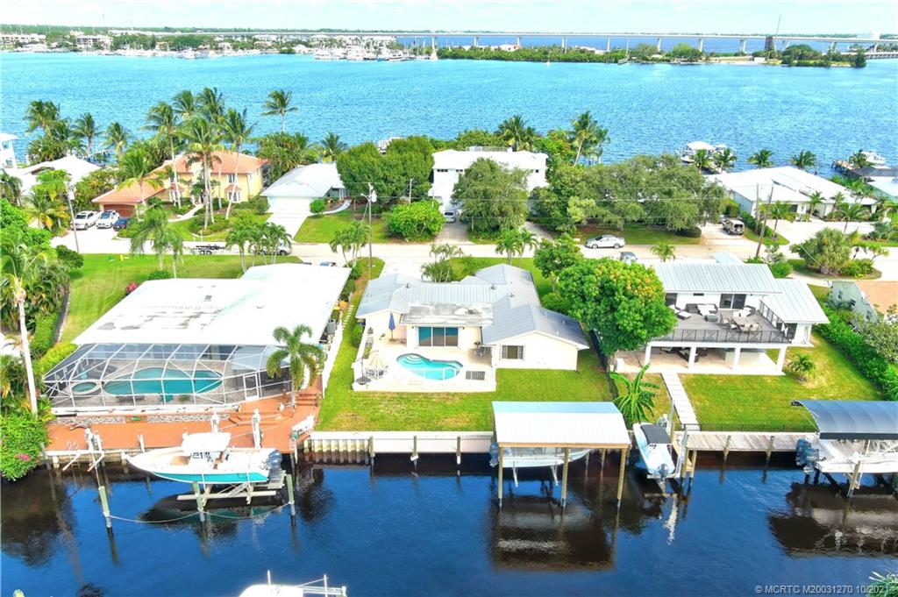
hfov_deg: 63.7
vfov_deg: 44.9
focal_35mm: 29
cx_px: 449
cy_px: 298
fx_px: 723
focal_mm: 10.6
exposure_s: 1/155
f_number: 8
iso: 105
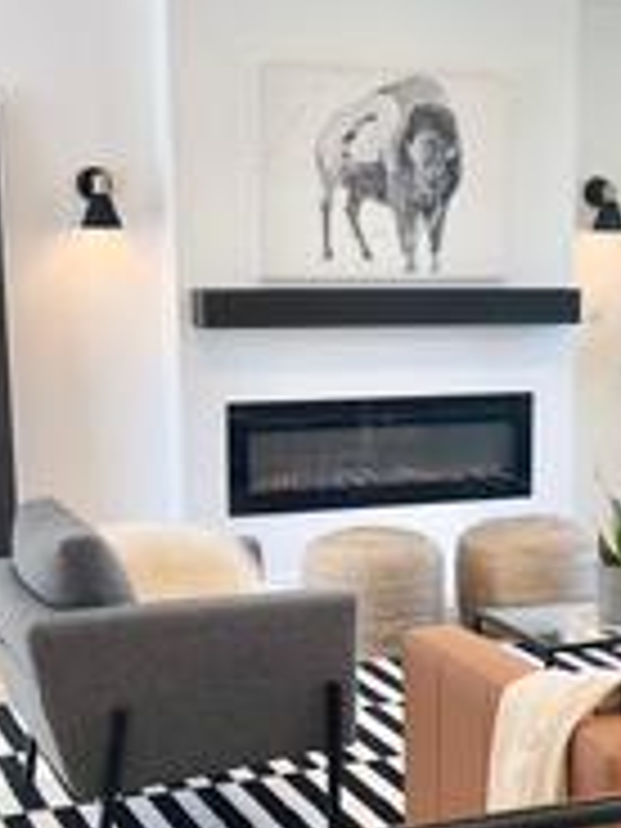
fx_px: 1627
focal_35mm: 68
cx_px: 504
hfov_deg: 21.3
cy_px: 500
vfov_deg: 28.5
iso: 80
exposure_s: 1/120
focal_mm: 5.1
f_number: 1.6
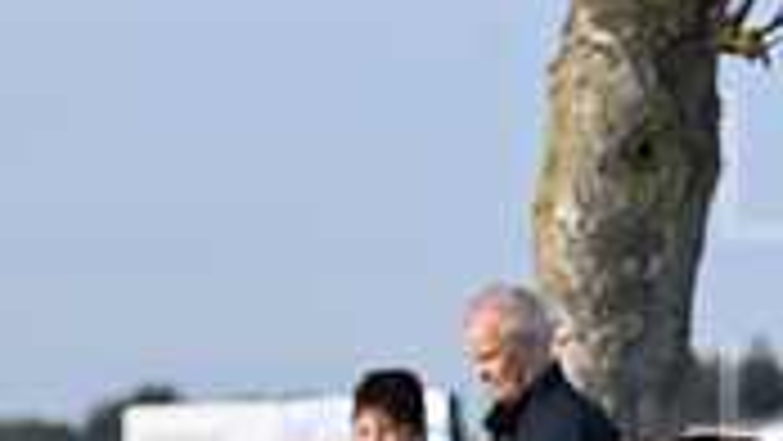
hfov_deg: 5.1
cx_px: 1300
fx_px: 8723
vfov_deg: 2.9
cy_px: 209
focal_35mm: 420
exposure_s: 1/3200
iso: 1000
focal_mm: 120
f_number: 5.6
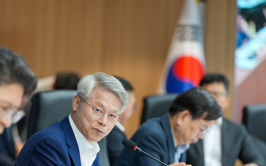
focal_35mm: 216
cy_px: 117
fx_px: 1566
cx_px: 85
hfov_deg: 9.7
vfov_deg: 6.1
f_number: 2.8
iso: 800
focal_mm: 152
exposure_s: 1/250
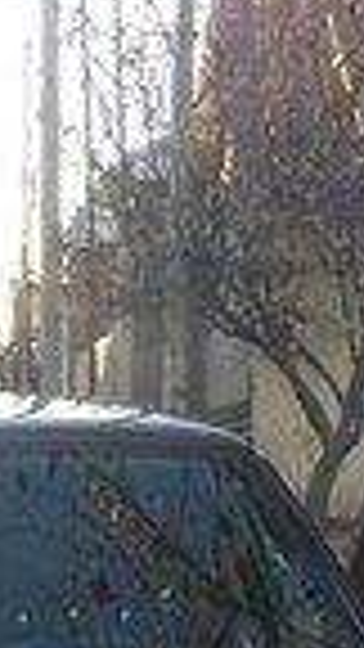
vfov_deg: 18.3
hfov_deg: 10.9
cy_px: 837
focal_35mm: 109
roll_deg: +0.8
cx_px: -76
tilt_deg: -13.3
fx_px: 1870
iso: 32
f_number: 2.2
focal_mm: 4.15
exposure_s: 1/100
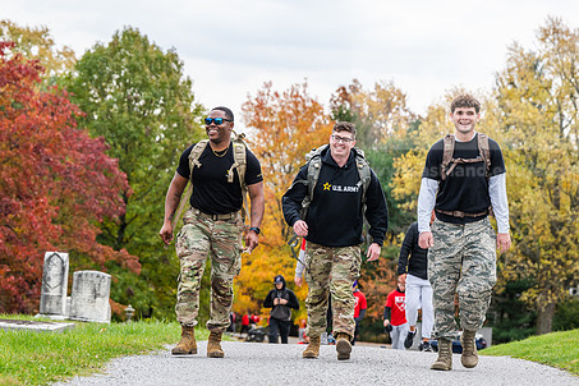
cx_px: 313
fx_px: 2059
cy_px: 197
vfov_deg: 10.7
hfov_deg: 16.0
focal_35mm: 128
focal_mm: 100
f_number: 4.5
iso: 640
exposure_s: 1/320
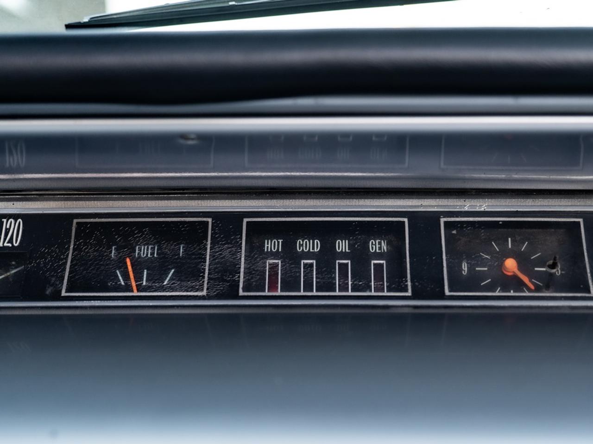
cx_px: 346
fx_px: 987
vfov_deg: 25.4
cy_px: 251
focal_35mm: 58
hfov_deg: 33.4
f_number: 4
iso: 640
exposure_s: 1/125
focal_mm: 42
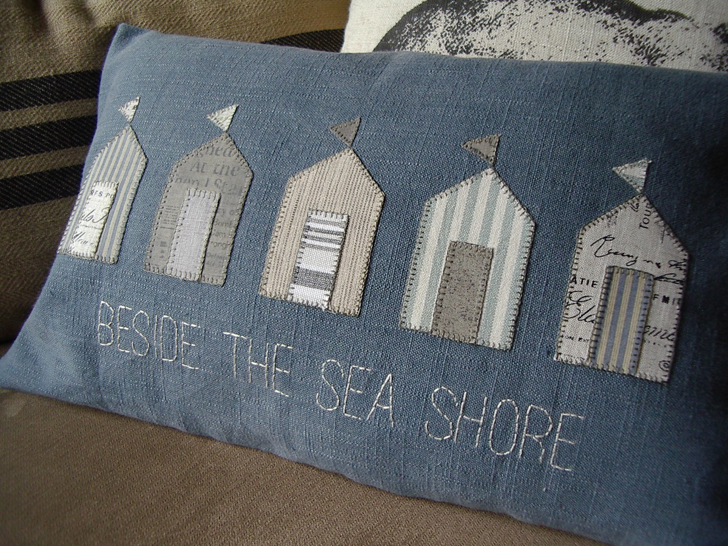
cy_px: 273
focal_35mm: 38
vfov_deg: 37.7
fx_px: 799
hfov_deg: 49.0
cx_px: 364
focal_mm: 5.8
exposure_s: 1/80
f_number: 2.6
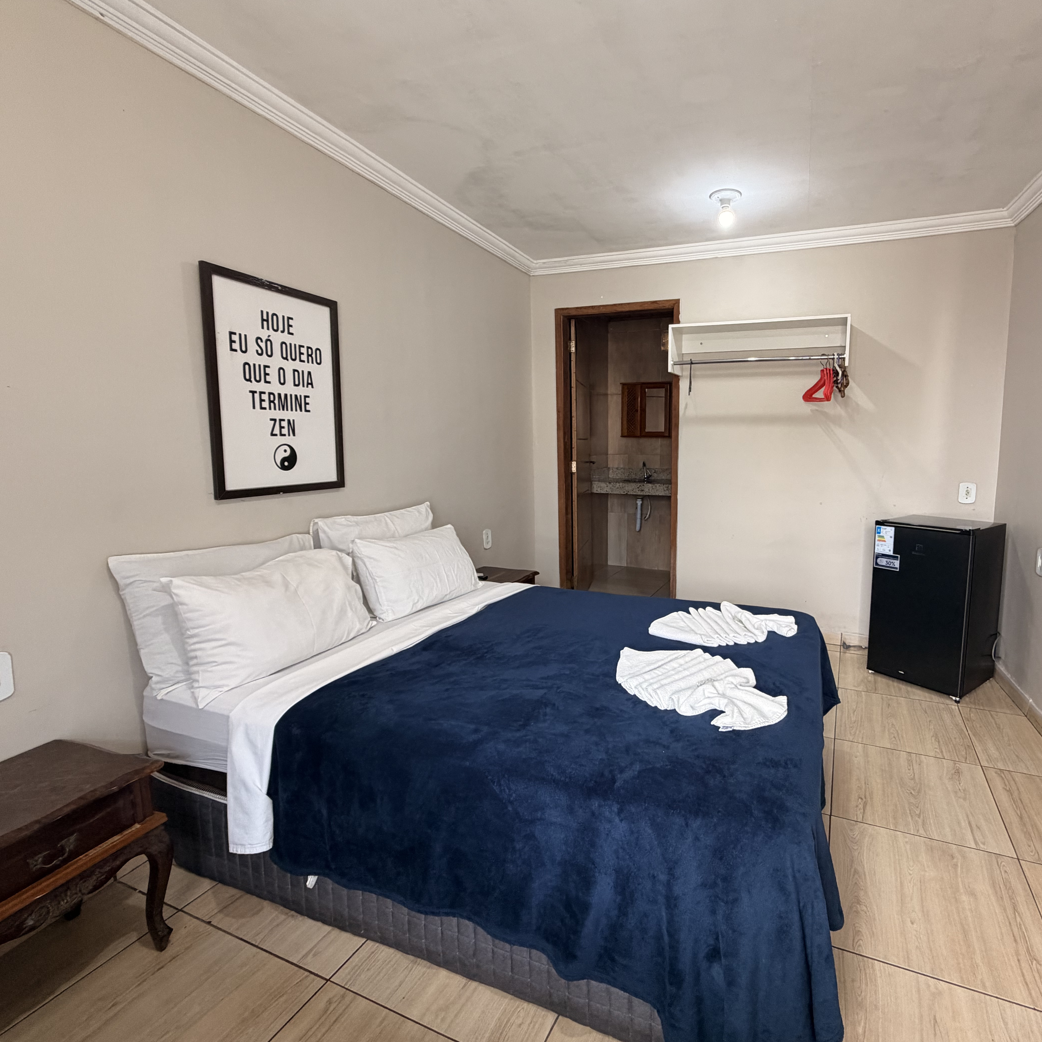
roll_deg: -0.8
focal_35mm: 17
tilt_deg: -8.1
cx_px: 627
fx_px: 579
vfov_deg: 84.0
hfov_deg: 82.9
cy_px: 514
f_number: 2.2
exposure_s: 1/60
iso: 200
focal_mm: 2.22
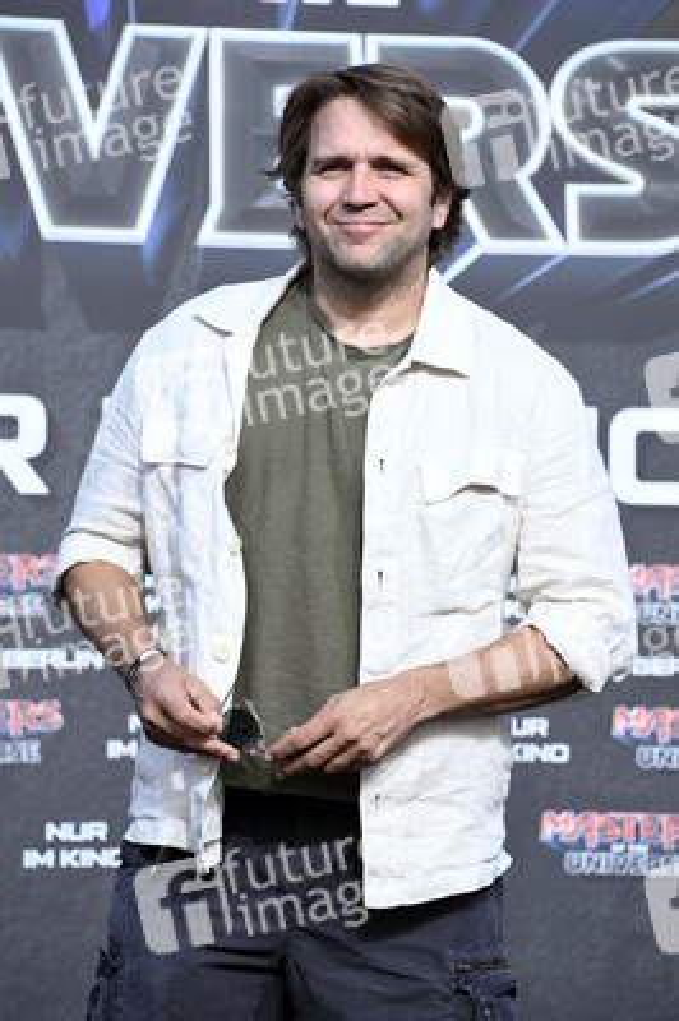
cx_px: 340
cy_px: 510
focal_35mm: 170
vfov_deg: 12.1
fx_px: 4818
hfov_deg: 8.1
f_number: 6.3
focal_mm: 170
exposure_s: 1/250
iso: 250
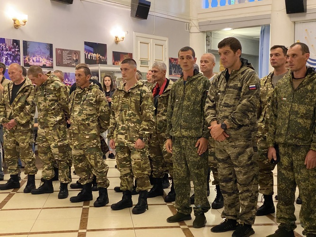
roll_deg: +0.2
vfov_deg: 28.0
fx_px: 475
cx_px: 158
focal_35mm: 52
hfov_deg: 36.8
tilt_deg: -2.9
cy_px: 118
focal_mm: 6
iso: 500
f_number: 2
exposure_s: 1/60
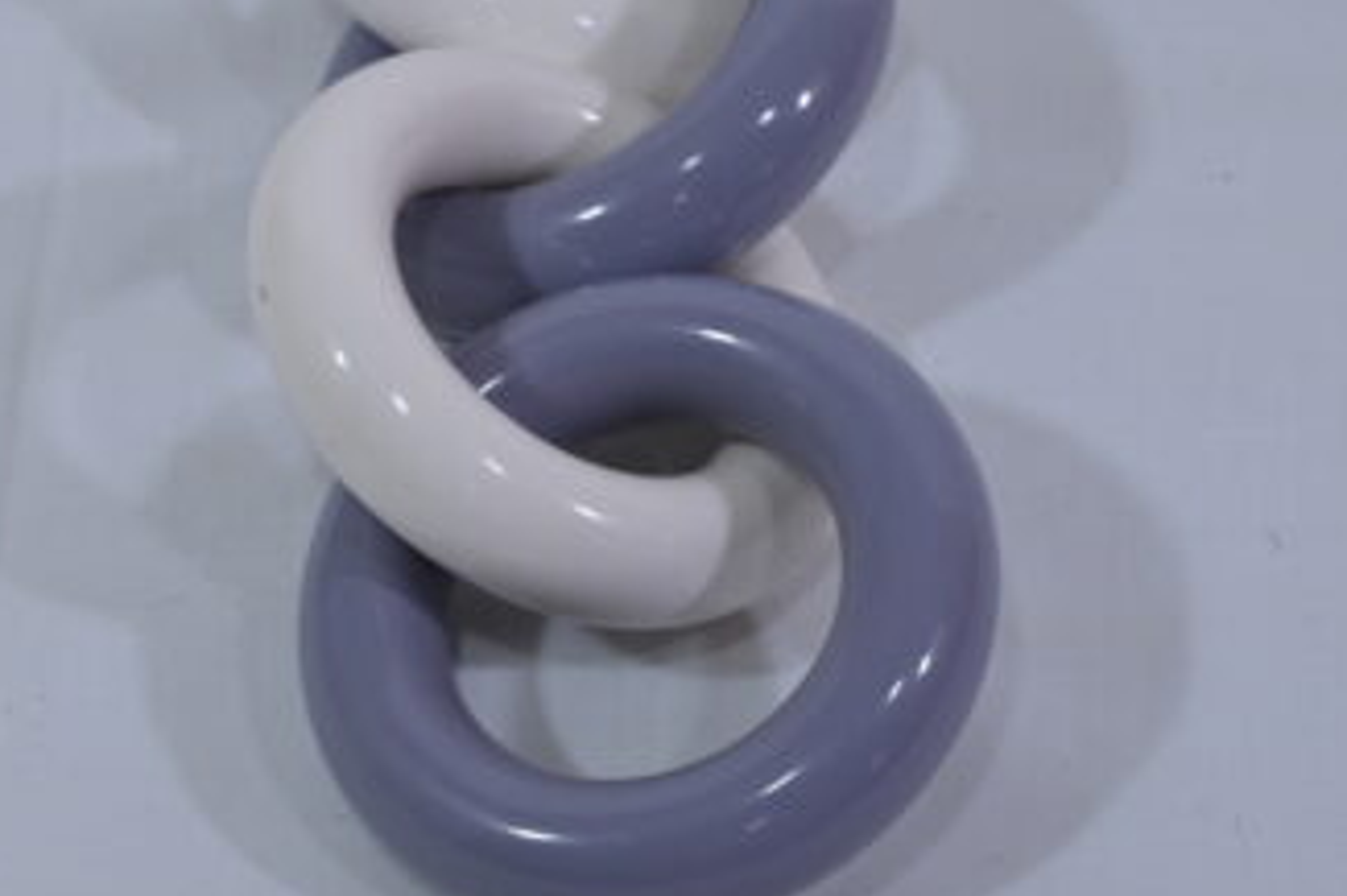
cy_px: 316
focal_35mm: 103
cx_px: 525
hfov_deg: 19.8
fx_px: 3852
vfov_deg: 13.3
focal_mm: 56
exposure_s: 1/125
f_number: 10
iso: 640
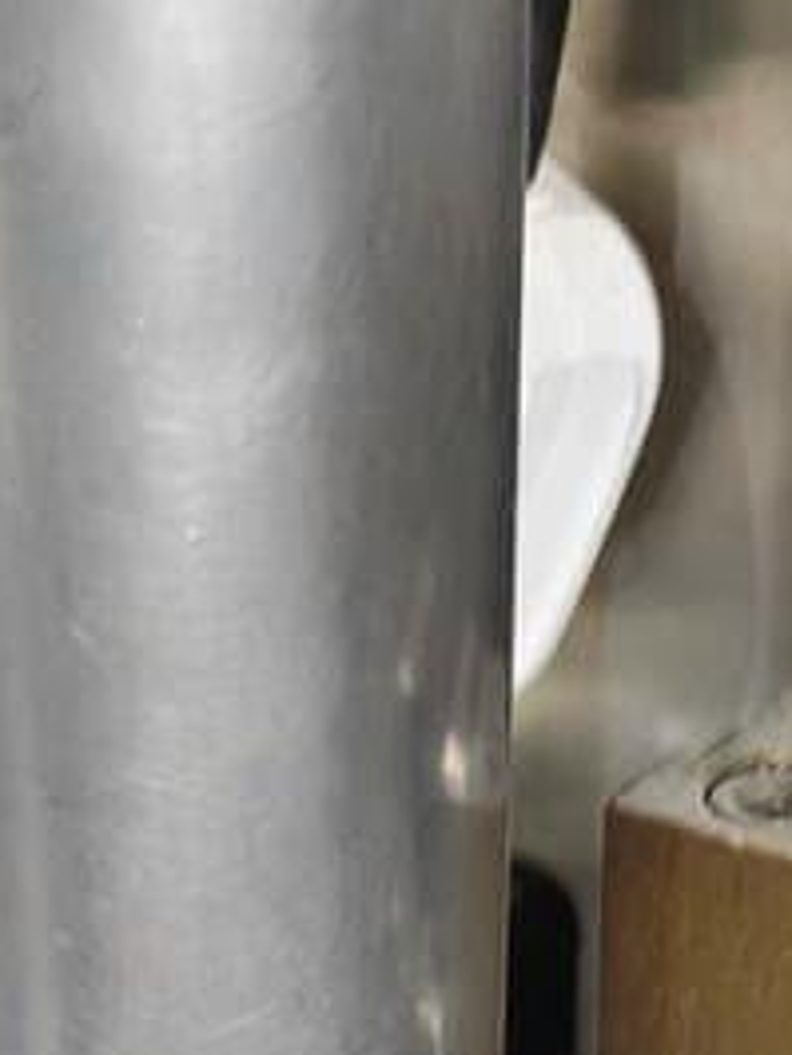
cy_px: 2580
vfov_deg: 11.5
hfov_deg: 10.7
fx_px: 4237
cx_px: 398
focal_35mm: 139
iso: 1000
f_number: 1.88
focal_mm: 5.56
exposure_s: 1/20
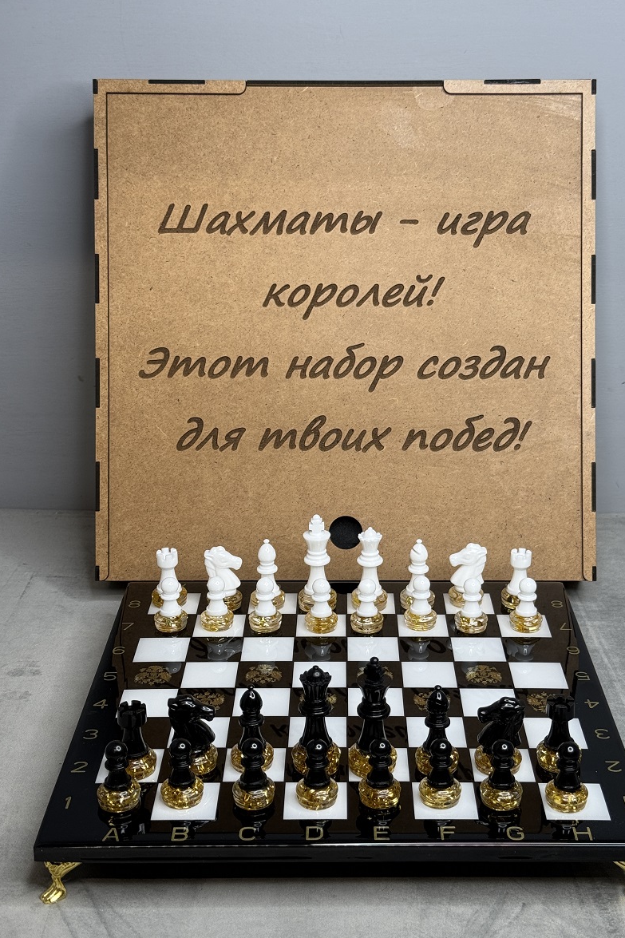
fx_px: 1328
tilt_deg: -21.1
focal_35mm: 51
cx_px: 357
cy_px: 464
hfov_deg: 26.4
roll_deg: -1.0
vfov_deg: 38.9
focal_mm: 6.76
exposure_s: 1/121
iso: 50
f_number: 1.78
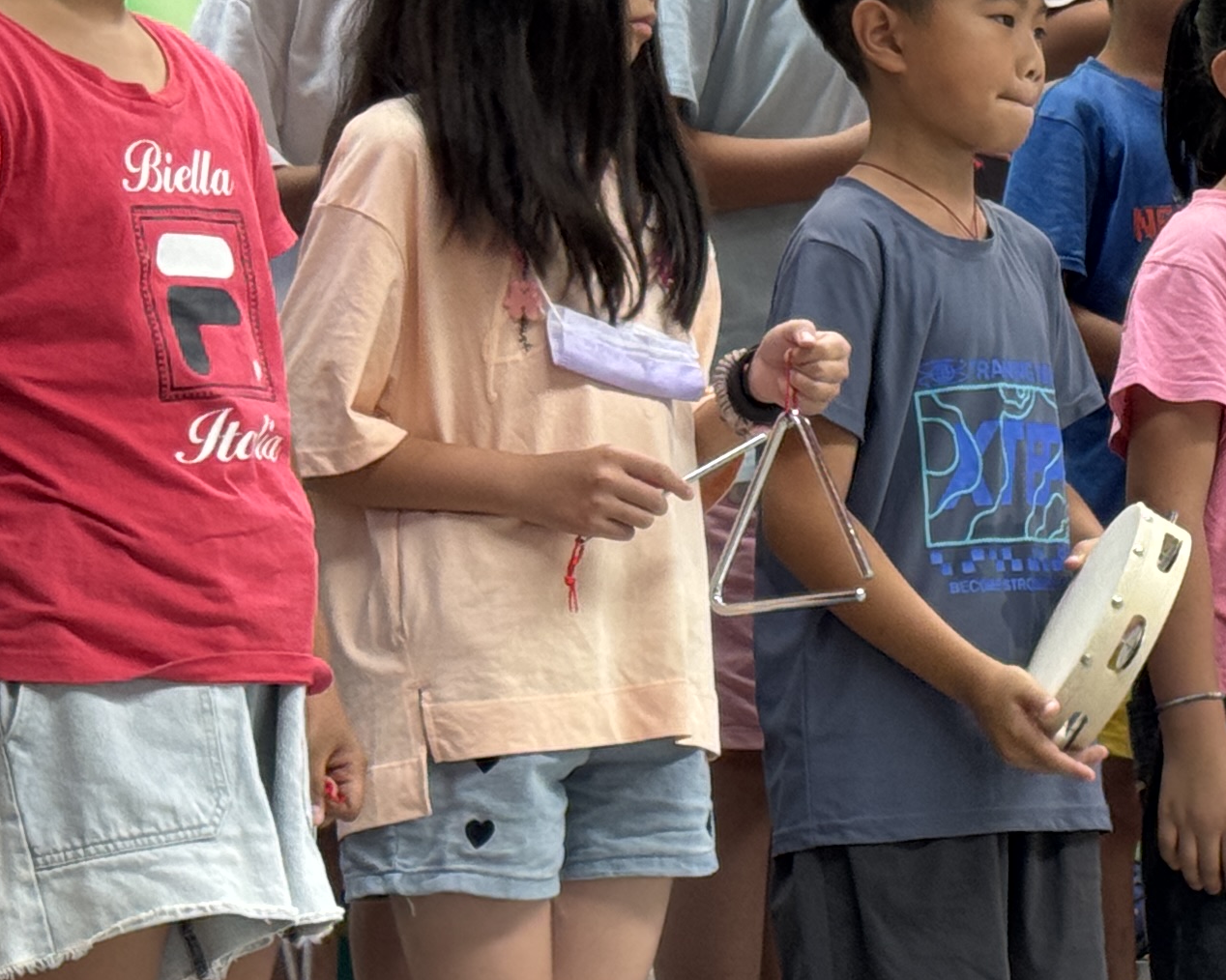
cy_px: 486
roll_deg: -0.1
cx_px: 1373
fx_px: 5406
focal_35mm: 149
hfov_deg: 12.7
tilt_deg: +3.7
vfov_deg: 10.4
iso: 80
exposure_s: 1/60
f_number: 1.78
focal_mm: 6.76
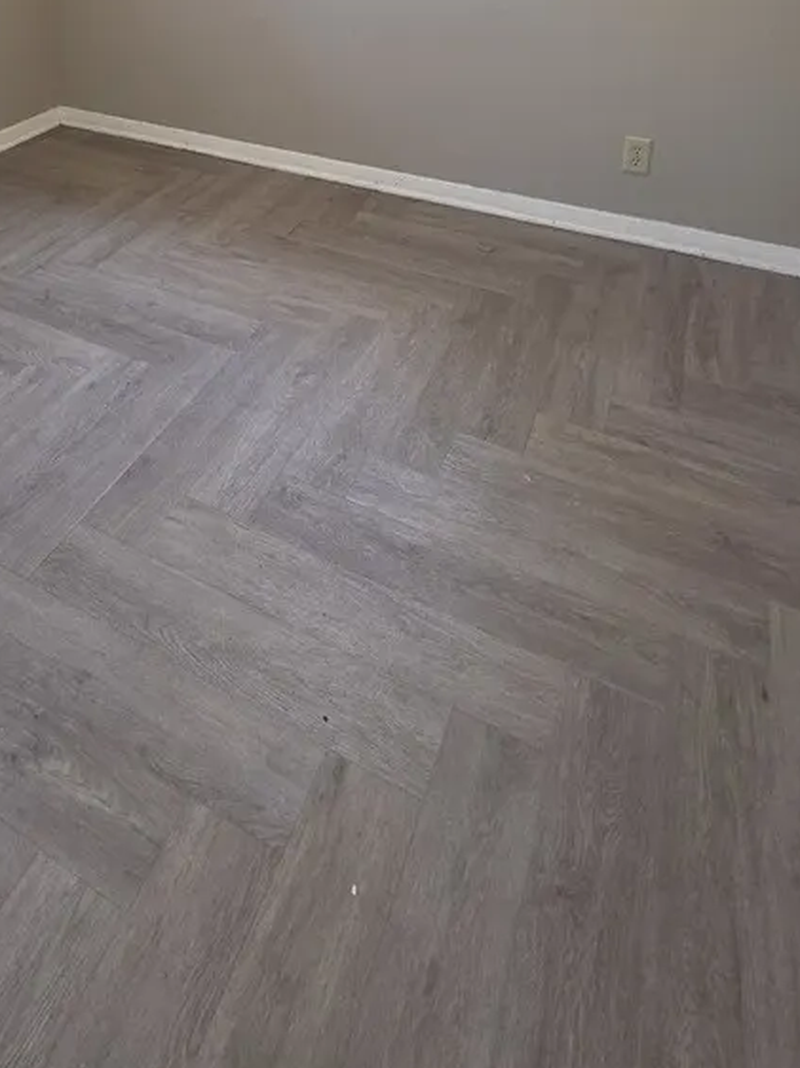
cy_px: 44
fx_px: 771
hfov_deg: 53.7
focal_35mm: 25
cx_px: 266
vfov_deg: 56.3
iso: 100
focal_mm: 2.2
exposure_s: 1/60
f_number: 1.9
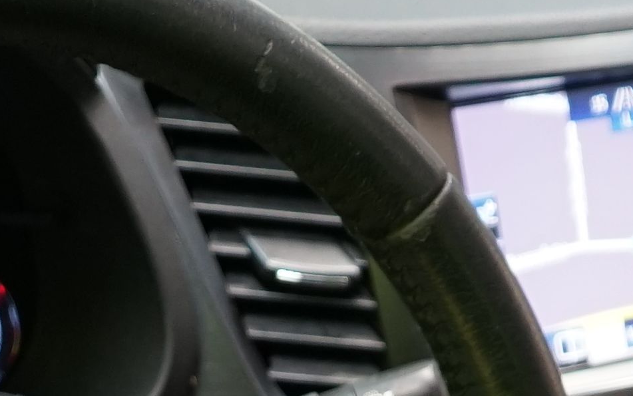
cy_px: 1026
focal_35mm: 180
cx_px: 402
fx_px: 3106
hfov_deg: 11.6
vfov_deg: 6.8
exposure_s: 1/30
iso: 800
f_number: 3.5
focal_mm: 28
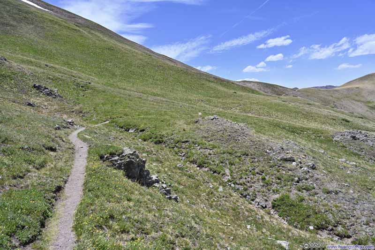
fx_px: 281
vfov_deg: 47.9
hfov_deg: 67.4
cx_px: 188
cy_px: 125
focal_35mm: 27
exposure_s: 1/400
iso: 64
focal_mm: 27
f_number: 6.3
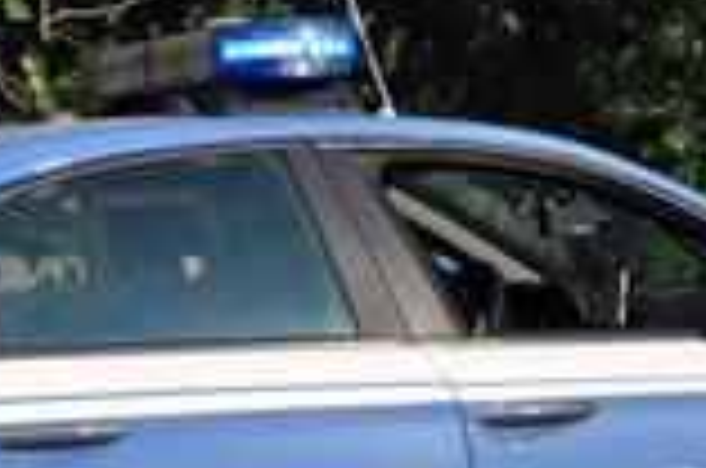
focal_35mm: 147
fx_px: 2877
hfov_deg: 13.8
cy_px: 349
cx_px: 648
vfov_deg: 9.3
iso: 200
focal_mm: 24
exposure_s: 1/200
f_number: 14
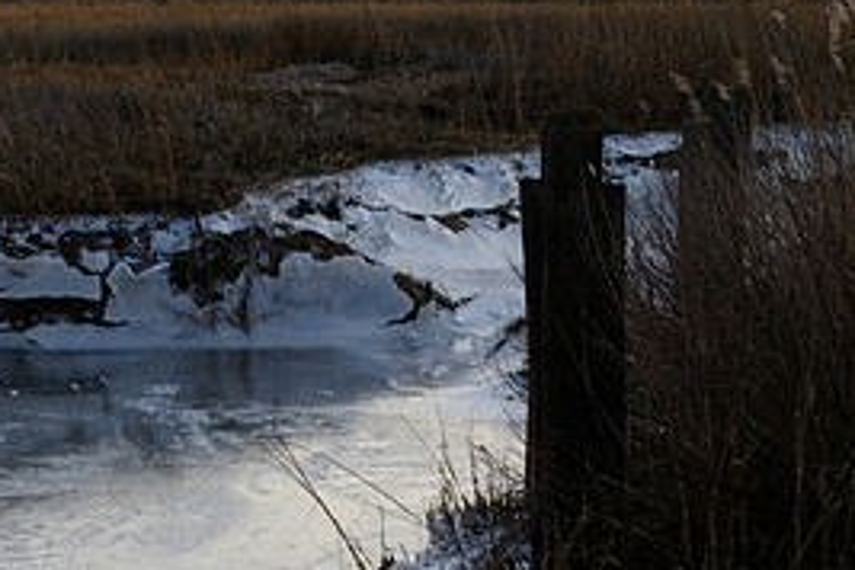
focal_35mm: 180
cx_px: 19
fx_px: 4275
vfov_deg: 7.6
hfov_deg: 11.3
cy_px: 524
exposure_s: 1/15
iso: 400
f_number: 14
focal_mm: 55
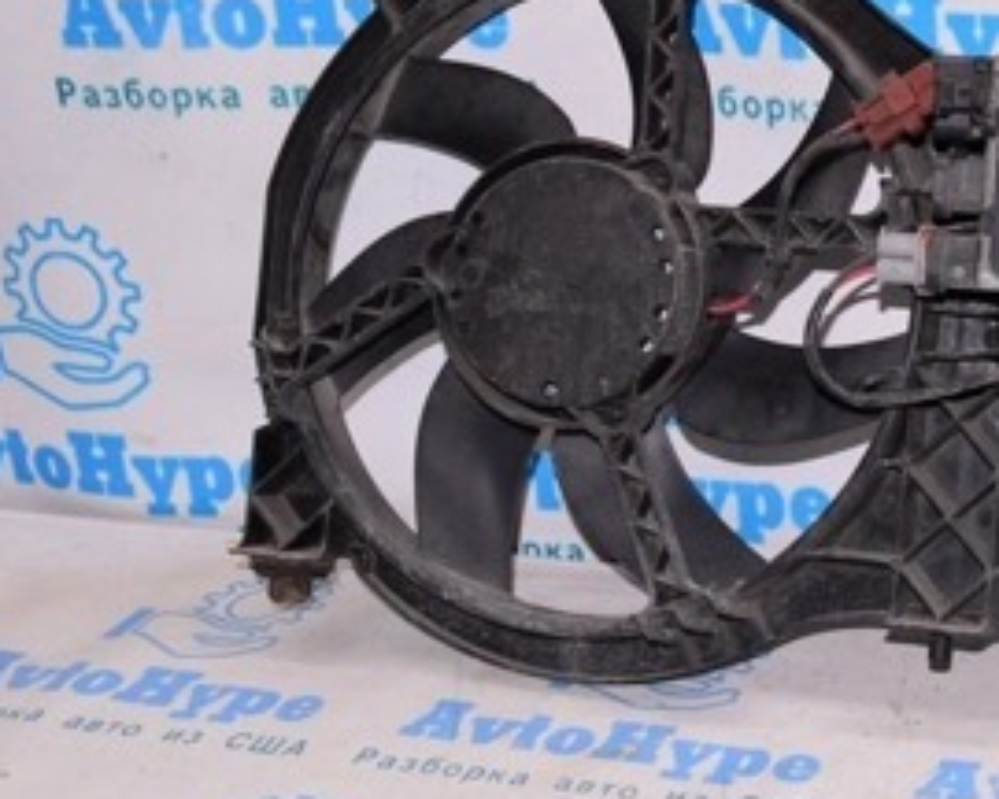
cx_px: 1021
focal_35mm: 60
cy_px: 327
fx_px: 1774
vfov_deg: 25.3
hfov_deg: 29.2
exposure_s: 1/160
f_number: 8
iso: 1600
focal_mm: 18
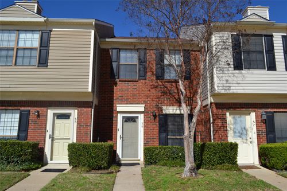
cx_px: 144
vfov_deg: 47.9
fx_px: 215
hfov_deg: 67.4
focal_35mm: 27
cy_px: 96
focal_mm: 18
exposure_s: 1/2000
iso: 400
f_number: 7.1
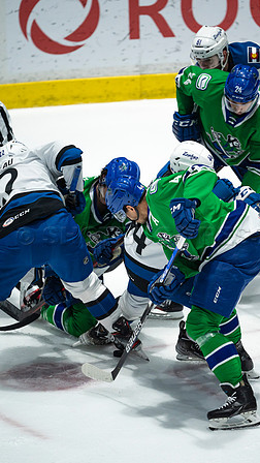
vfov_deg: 3.4
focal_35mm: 632
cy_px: 232
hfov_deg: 1.9
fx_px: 7746
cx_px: 147
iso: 2000
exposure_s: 1/1000
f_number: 4
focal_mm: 600
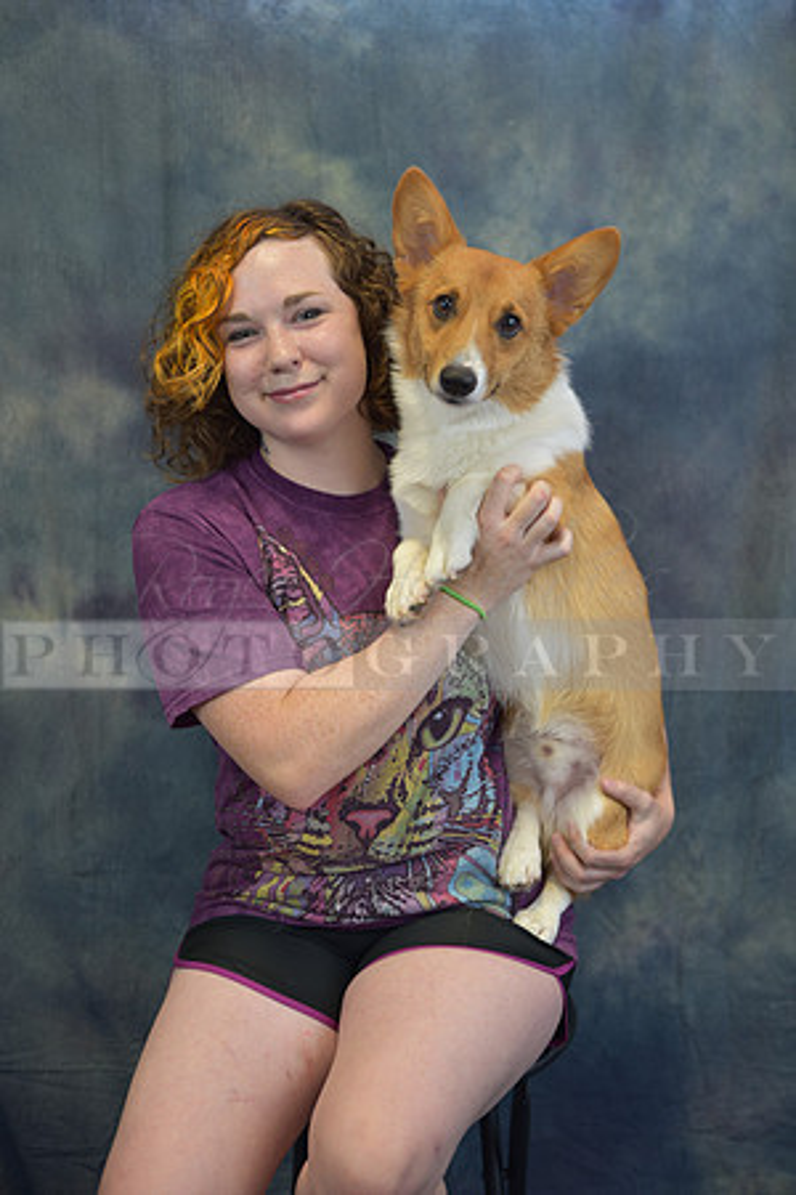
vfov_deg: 39.6
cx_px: 398
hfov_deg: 27.0
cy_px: 598
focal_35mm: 50
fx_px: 1658
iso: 200
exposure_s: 1/40
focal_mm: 50
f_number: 2.8
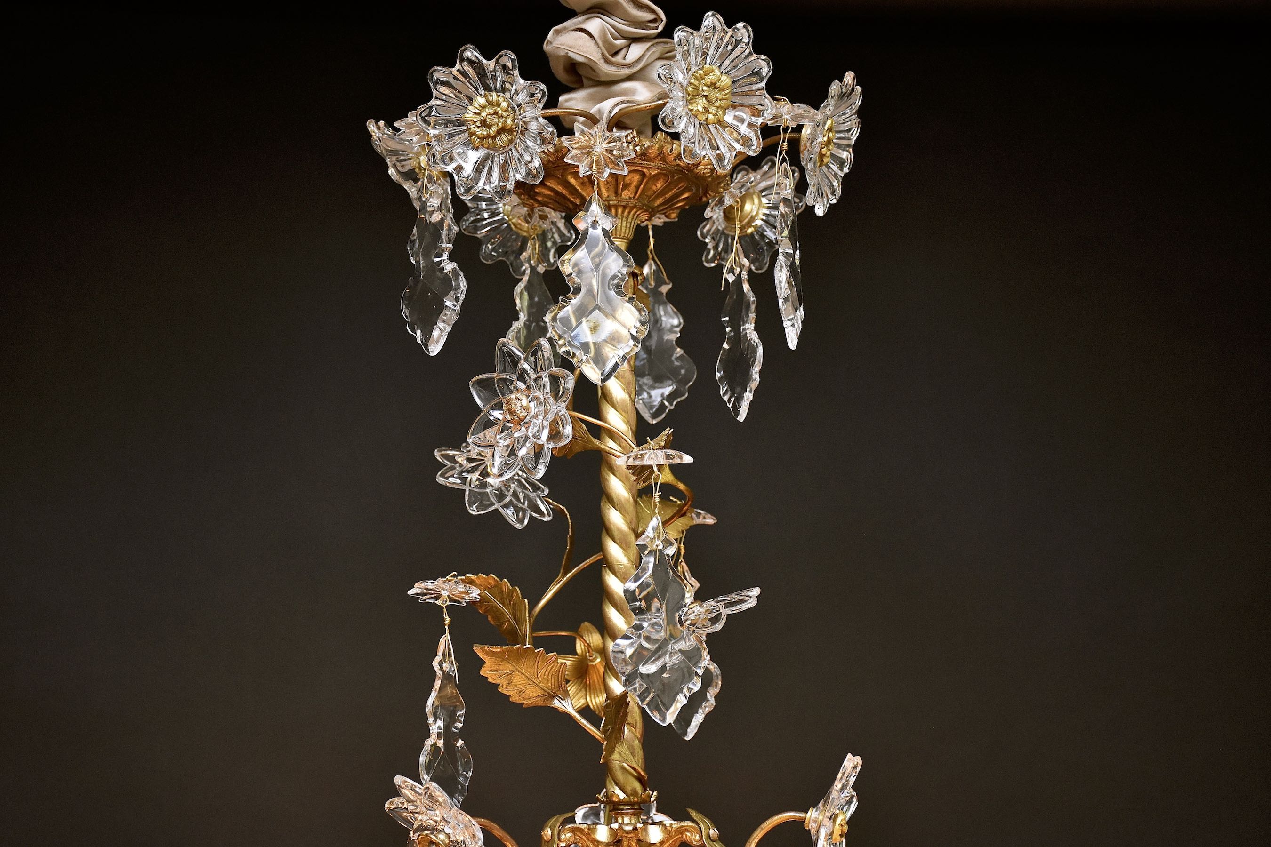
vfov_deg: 23.8
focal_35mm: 57
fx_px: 2012
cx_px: 636
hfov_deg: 35.1
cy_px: 424
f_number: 4.2
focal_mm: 38
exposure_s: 1/160
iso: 1800
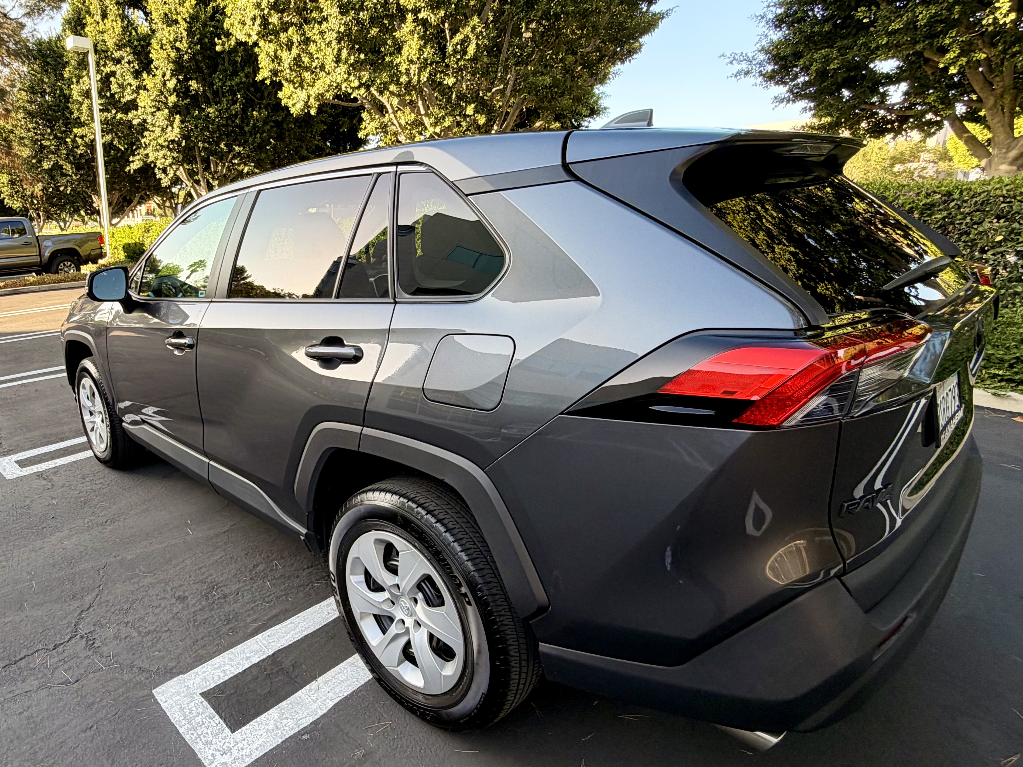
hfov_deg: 102.1
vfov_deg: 85.7
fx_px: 414
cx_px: 512
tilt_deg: -14.6
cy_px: 384
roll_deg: +1.7
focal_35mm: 14
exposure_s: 1/121
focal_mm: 2.22
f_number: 2.2
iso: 50
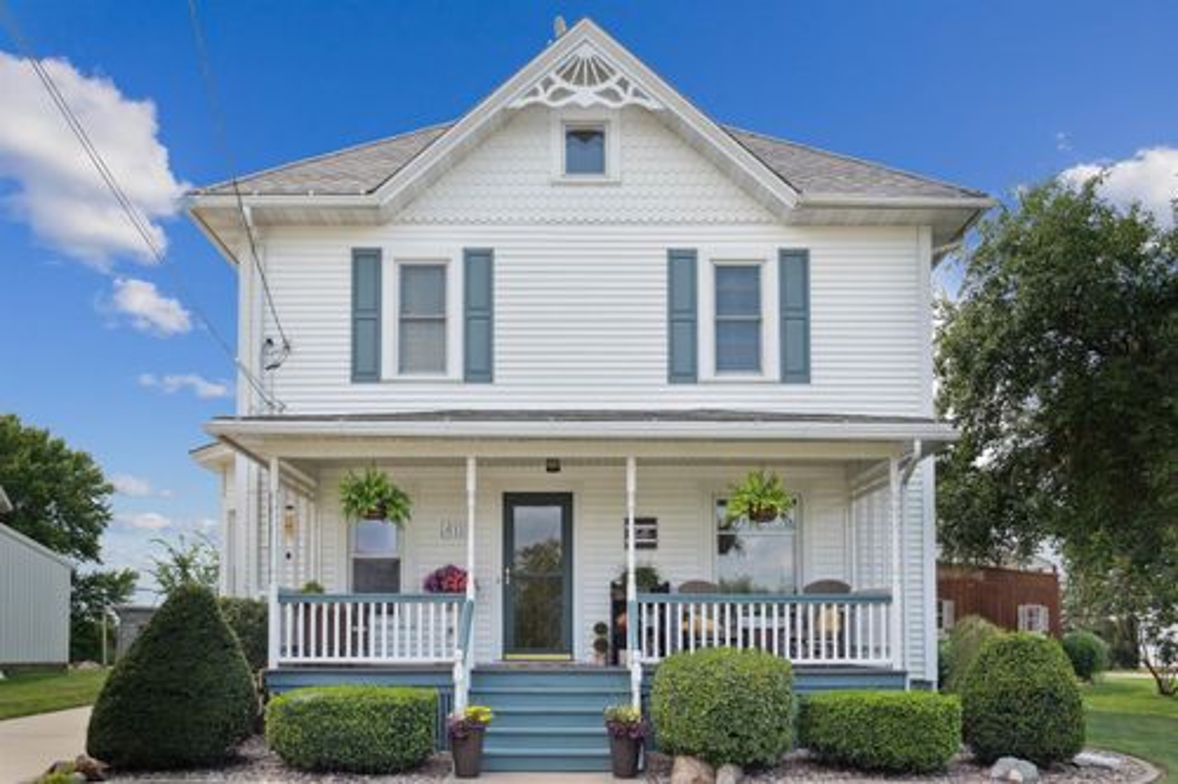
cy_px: 392
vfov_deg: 43.6
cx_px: 589
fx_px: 981
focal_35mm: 30
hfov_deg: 61.9
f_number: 9
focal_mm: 30
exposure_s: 1/400
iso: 250
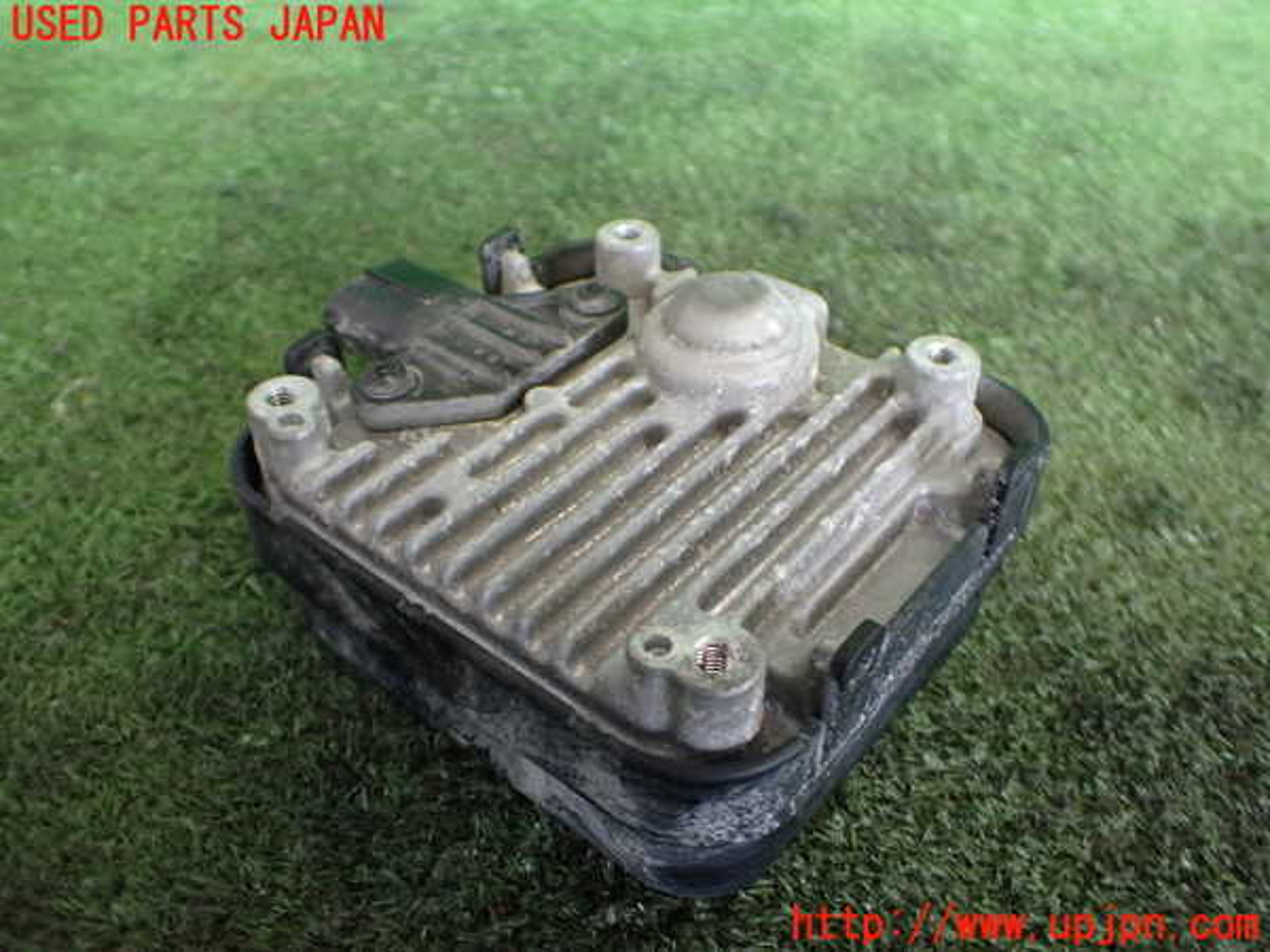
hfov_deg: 60.0
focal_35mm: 30
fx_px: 1101
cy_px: 476
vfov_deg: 46.8
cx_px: 635
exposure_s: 1/125
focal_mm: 5.4
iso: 500
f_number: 2.3
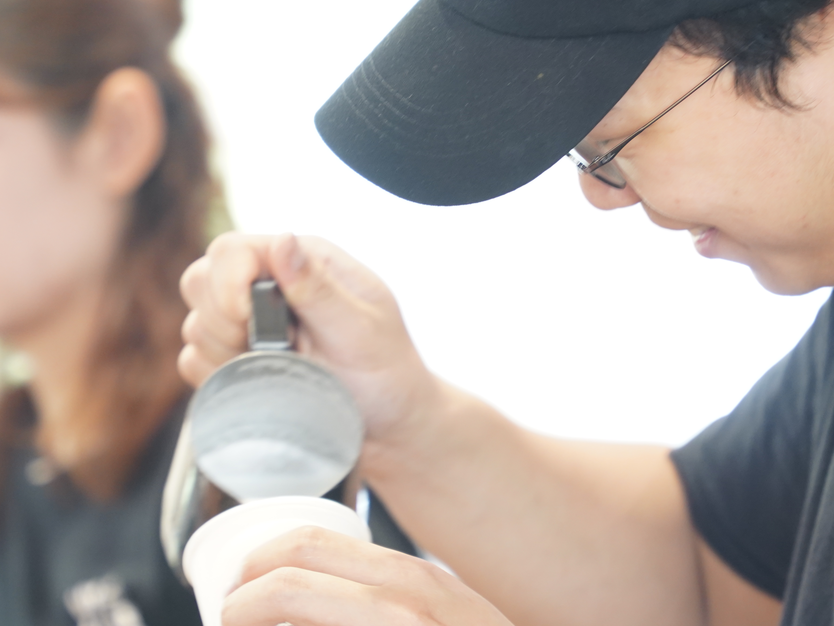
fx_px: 6264
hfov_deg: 7.6
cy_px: 311
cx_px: 525
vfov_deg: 5.7
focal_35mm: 260
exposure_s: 1/20
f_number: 5.6
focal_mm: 161
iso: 2000
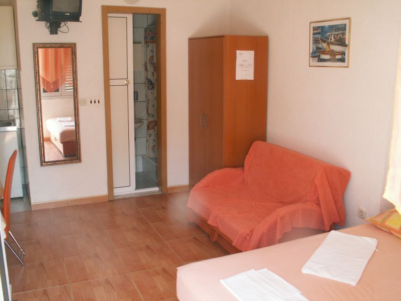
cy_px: 150
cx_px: 200
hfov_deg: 52.6
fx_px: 405
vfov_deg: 40.7
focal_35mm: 35
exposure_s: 1/40
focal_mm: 5.86
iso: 80
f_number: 2.8
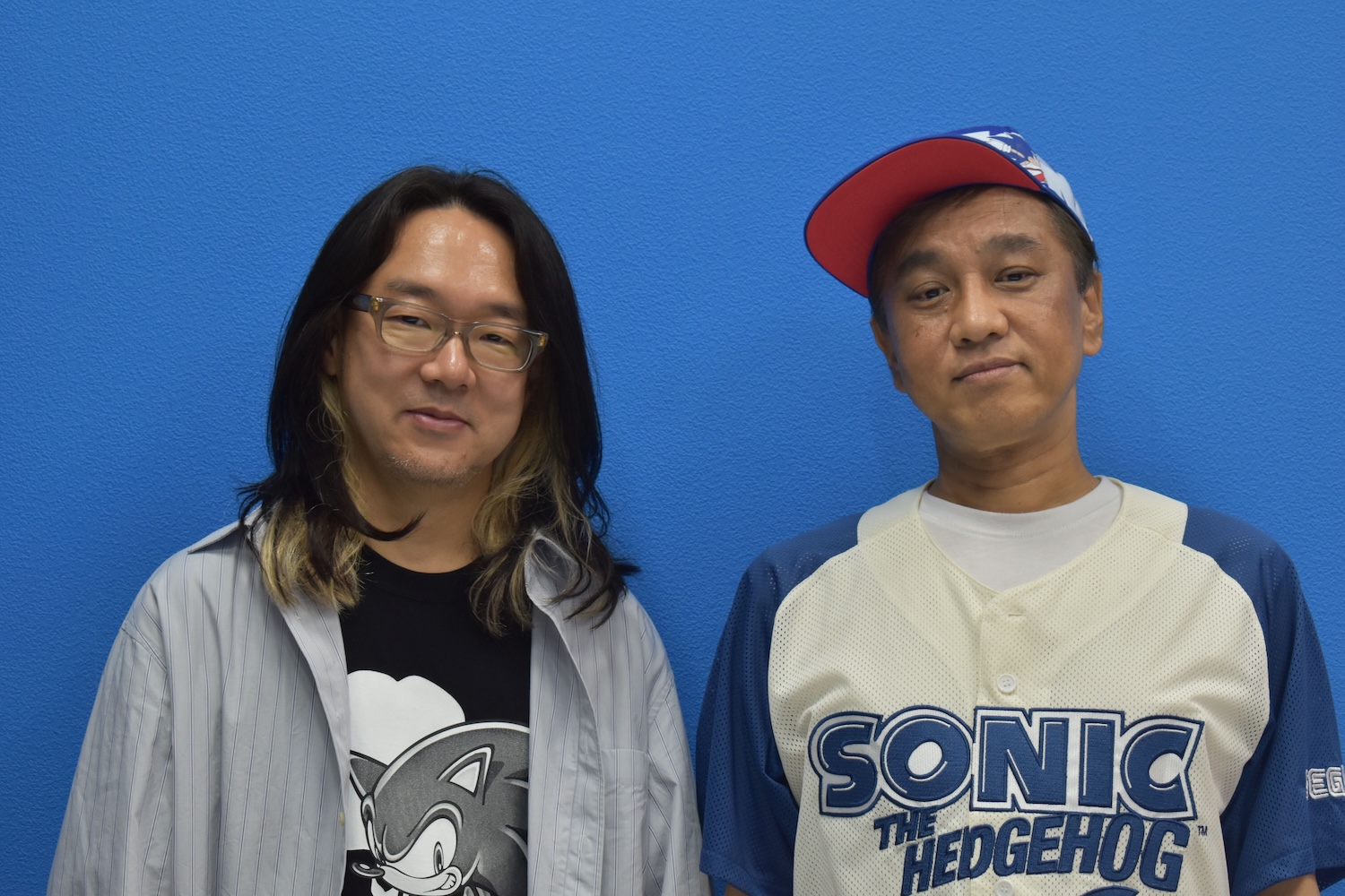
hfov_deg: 24.6
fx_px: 3082
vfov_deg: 16.6
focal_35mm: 82
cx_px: 672
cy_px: 448
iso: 560
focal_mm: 55
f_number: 5.6
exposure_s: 1/60
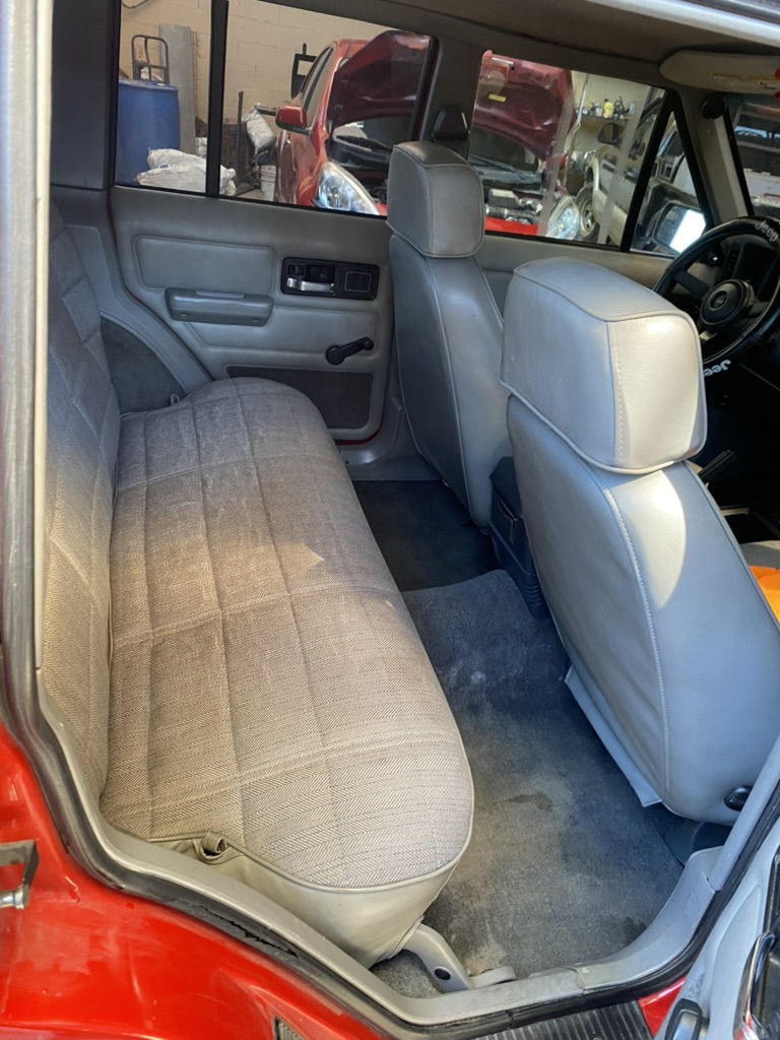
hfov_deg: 53.1
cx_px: 390
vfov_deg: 67.3
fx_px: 781
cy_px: 520
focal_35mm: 26
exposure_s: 1/60
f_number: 1.8
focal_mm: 4.25
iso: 160
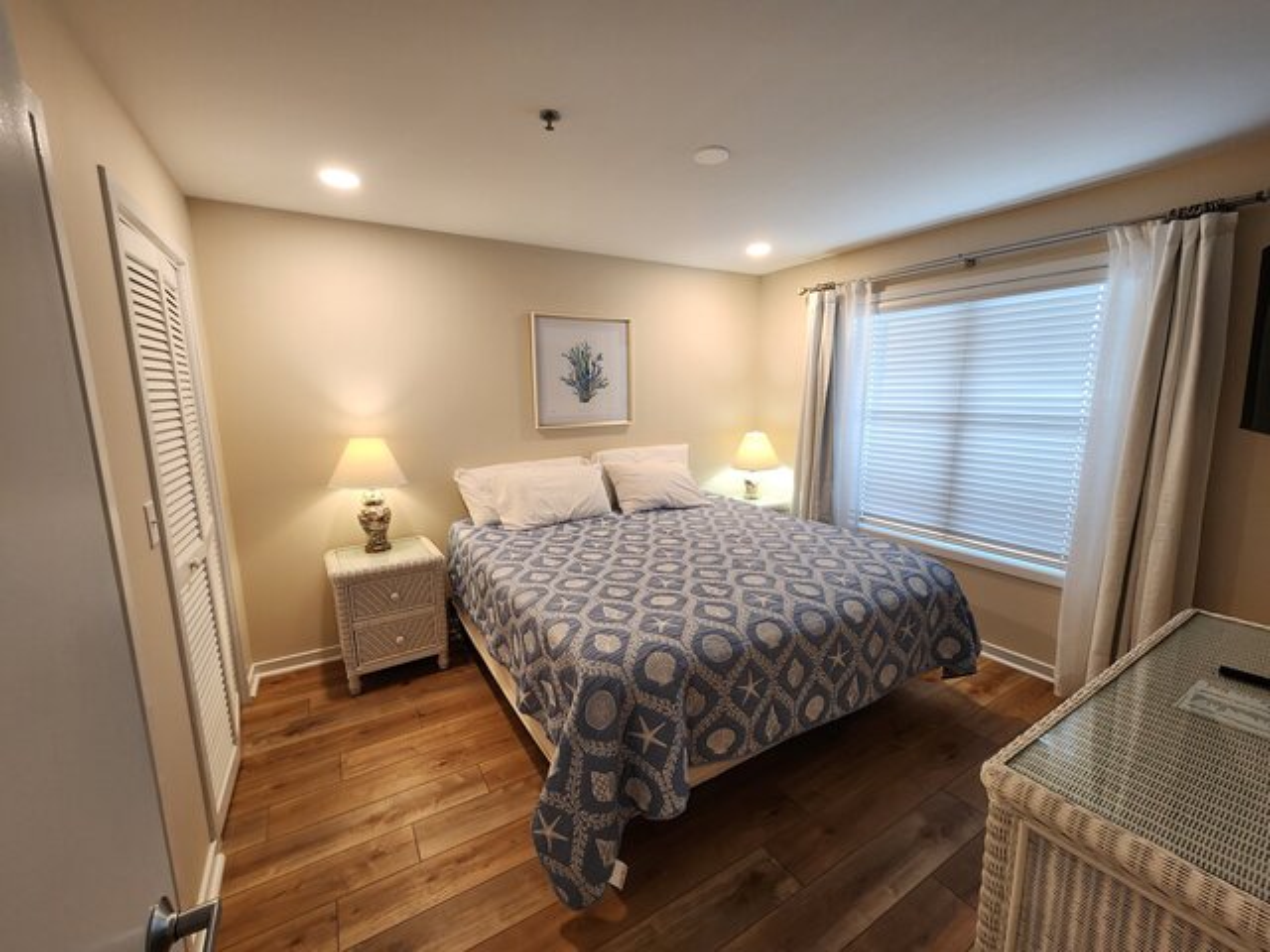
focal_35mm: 13
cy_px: 476
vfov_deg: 89.9
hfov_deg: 106.2
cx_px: 635
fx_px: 477
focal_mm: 2.2
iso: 200
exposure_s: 1/60
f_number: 2.2
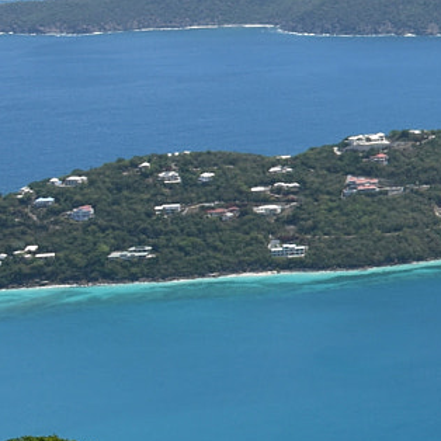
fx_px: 2248
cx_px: 1077
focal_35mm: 156
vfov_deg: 11.1
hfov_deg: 9.8
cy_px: -41
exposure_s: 1/400
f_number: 10
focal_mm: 24
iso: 200
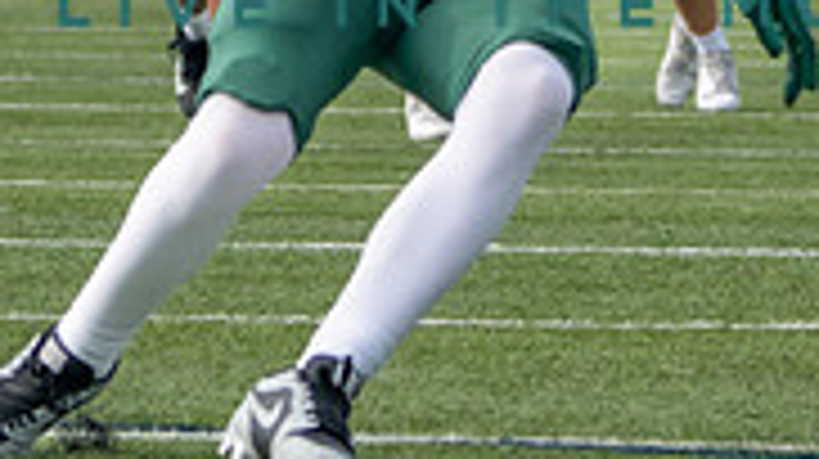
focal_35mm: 794
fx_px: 17228
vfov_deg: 1.5
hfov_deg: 2.7
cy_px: -220
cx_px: 156
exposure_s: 1/1250
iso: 320
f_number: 5.6
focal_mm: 126
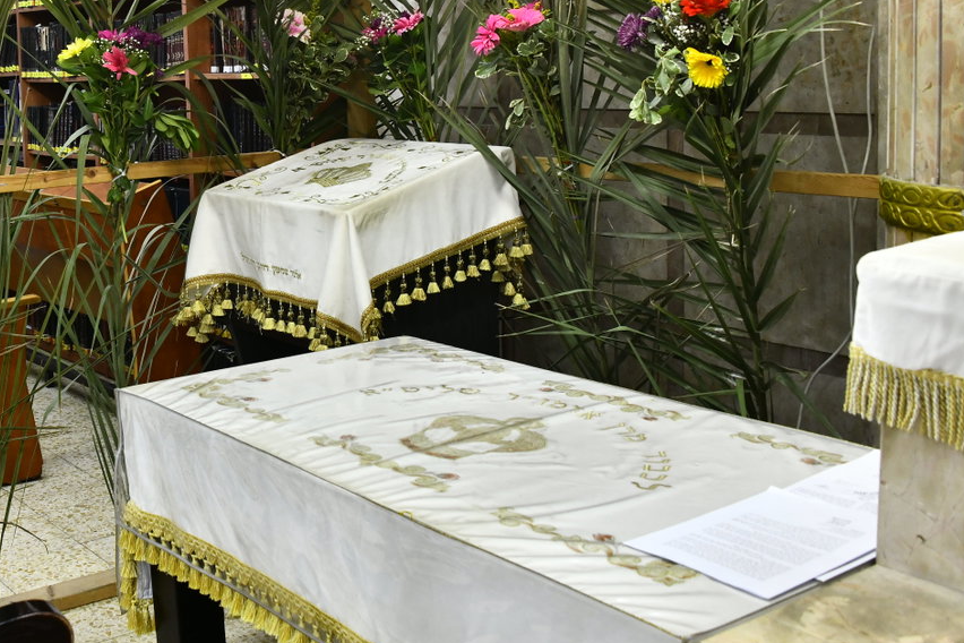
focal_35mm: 46
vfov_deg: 28.8
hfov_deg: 40.8
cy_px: 162
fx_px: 1232
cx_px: 184
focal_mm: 28
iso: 1000
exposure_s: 1/160
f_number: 5.6
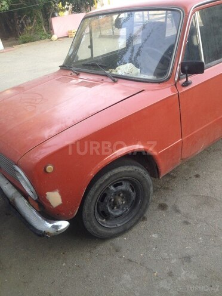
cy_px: 148
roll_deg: +7.0
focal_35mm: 33
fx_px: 282
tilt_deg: -22.2
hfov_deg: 42.9
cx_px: 111
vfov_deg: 55.4
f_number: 2.4
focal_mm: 4.12
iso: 64
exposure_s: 1/120
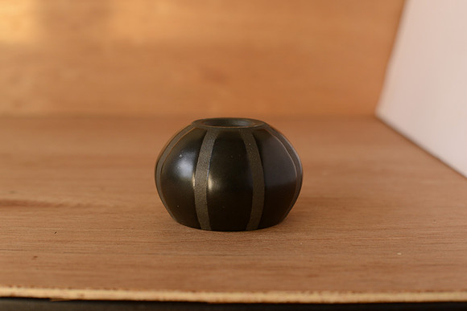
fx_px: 649
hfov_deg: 39.6
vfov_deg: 27.0
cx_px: 234
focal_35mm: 50
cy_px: 156
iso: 500
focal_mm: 50
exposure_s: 1/100
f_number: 5
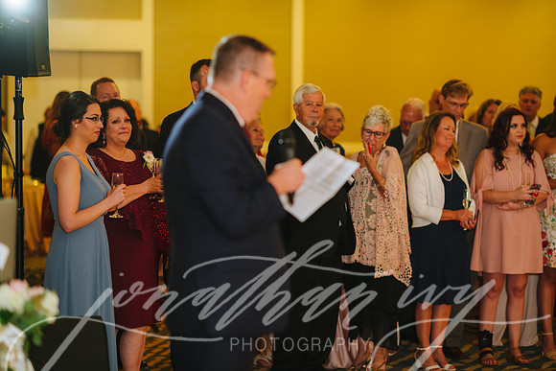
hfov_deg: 23.9
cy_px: 186
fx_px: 1313
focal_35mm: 85
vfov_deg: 16.1
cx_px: 278
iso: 400
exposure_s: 1/100
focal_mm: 85
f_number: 2
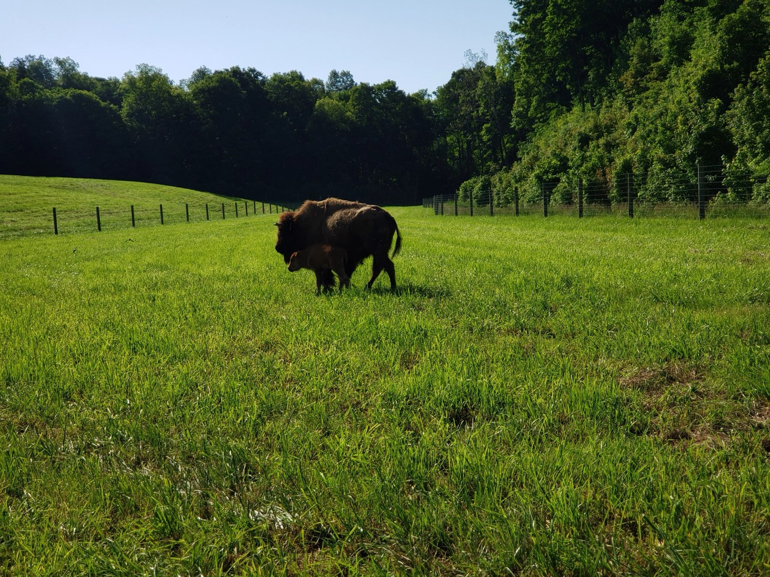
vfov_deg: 28.0
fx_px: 1157
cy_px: 288
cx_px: 385
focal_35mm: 52
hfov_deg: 36.8
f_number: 2.4
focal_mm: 6
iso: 32
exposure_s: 1/934
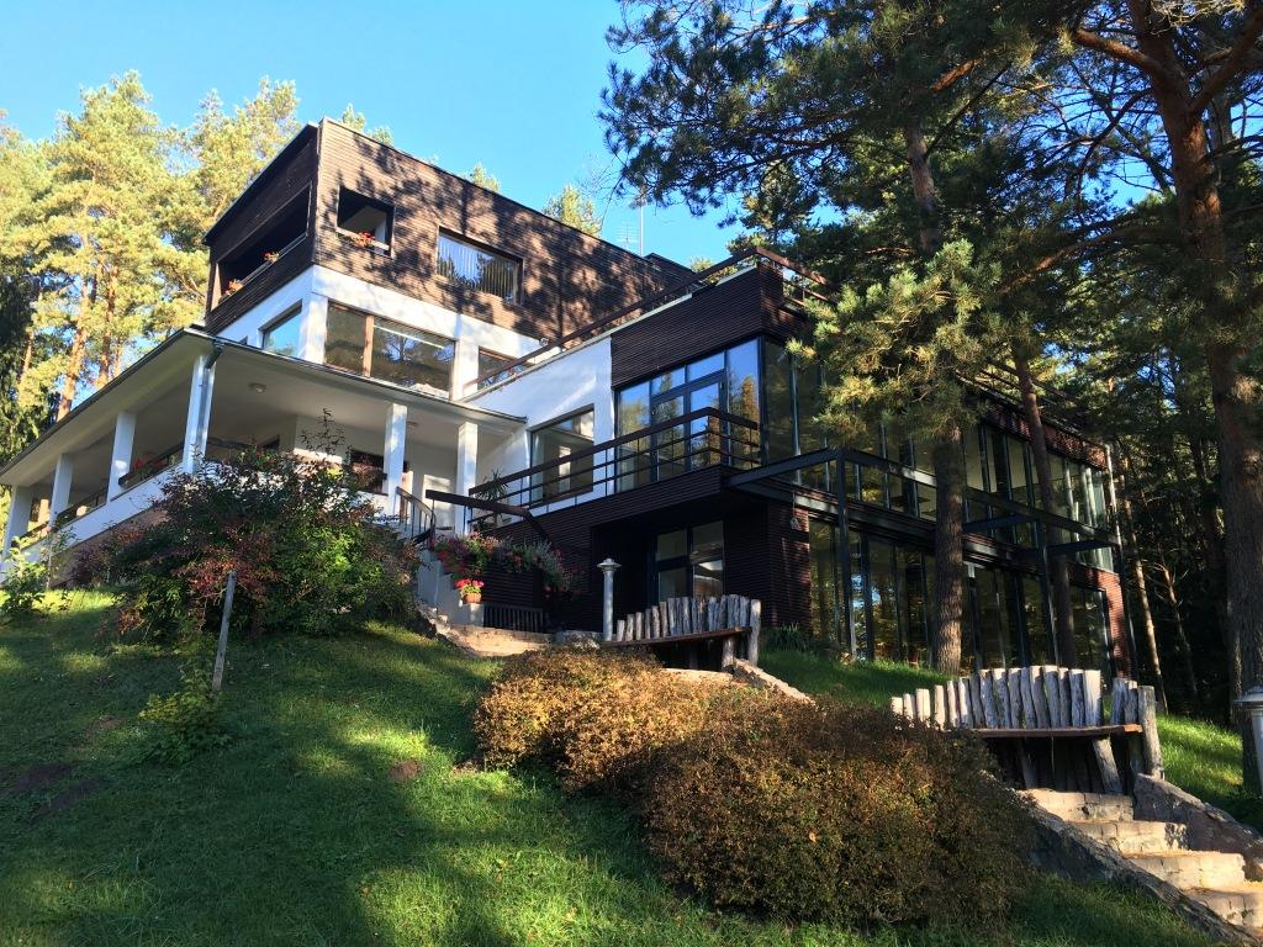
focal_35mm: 29
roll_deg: +1.0
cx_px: 632
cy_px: 474
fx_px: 1058
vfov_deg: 48.2
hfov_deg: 61.7
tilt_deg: +18.0
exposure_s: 1/161
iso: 25
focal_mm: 4.15
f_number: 2.2
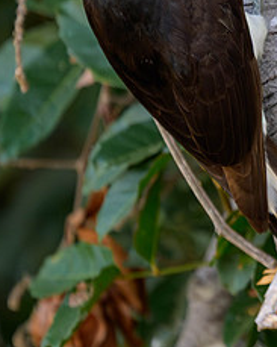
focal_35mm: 1951
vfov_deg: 1.0
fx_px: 20007
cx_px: 527
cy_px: -9
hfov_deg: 0.8
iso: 1000
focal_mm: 560
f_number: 4
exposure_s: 1/2000
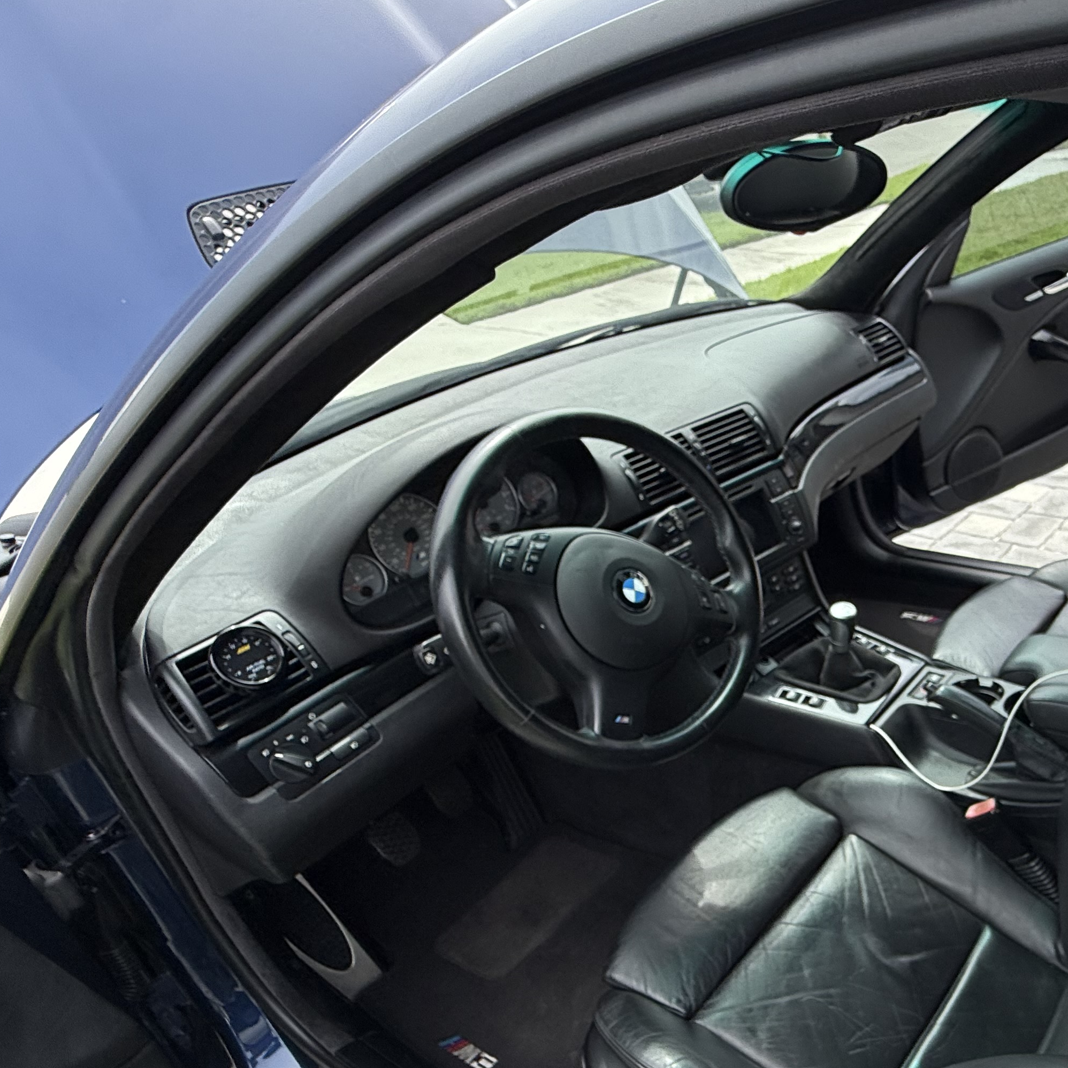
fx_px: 873
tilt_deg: -37.6
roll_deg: +2.9
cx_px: 849
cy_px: 703
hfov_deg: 58.3
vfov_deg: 61.6
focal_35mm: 25
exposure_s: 1/760
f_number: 2.2
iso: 50
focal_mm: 2.22
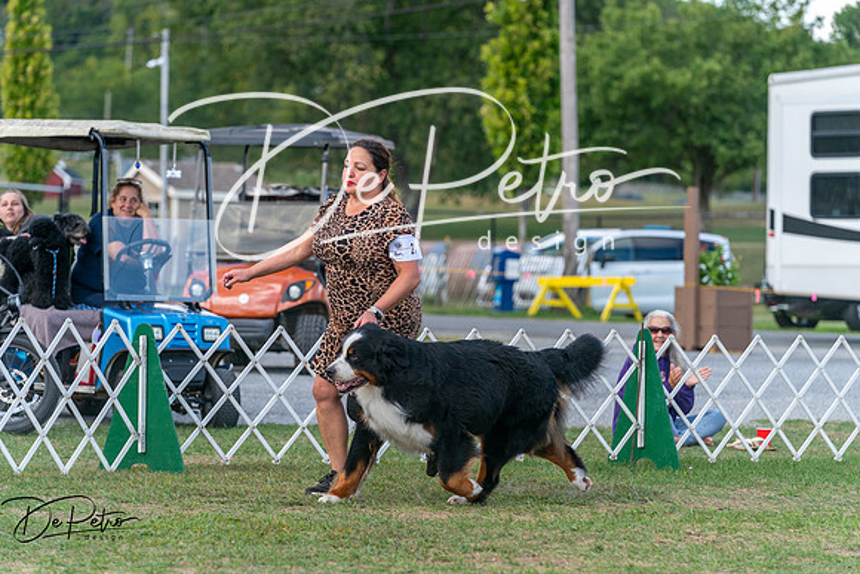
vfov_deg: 8.7
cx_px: 430
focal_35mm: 158
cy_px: 287
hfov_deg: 13.0
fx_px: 3775
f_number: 4.5
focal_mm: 158
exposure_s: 1/2000
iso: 800
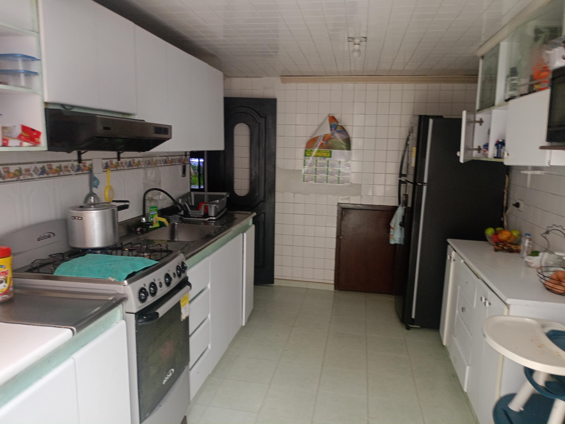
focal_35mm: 28
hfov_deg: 63.4
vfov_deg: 49.7
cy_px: 212
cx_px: 282
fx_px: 457
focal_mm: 4.7
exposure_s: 1/100
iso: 1500
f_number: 1.79
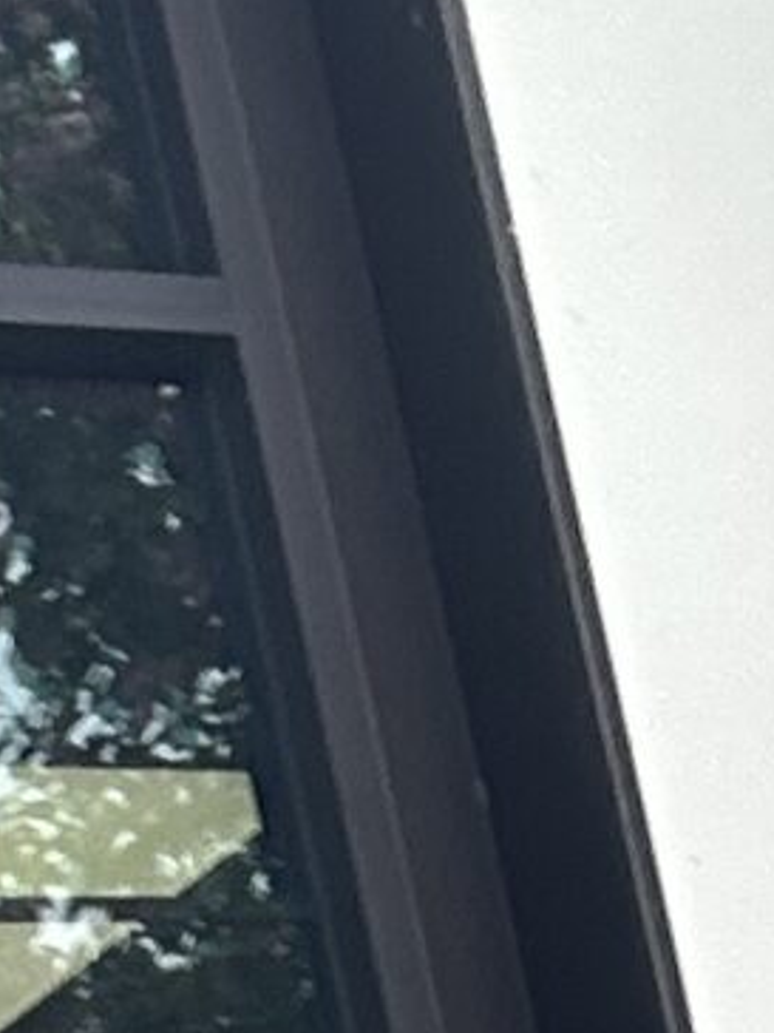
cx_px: -301
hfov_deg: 7.0
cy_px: 3056
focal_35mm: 211
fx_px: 6291
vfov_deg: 8.1
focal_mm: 2.69
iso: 25
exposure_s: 1/363
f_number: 1.9
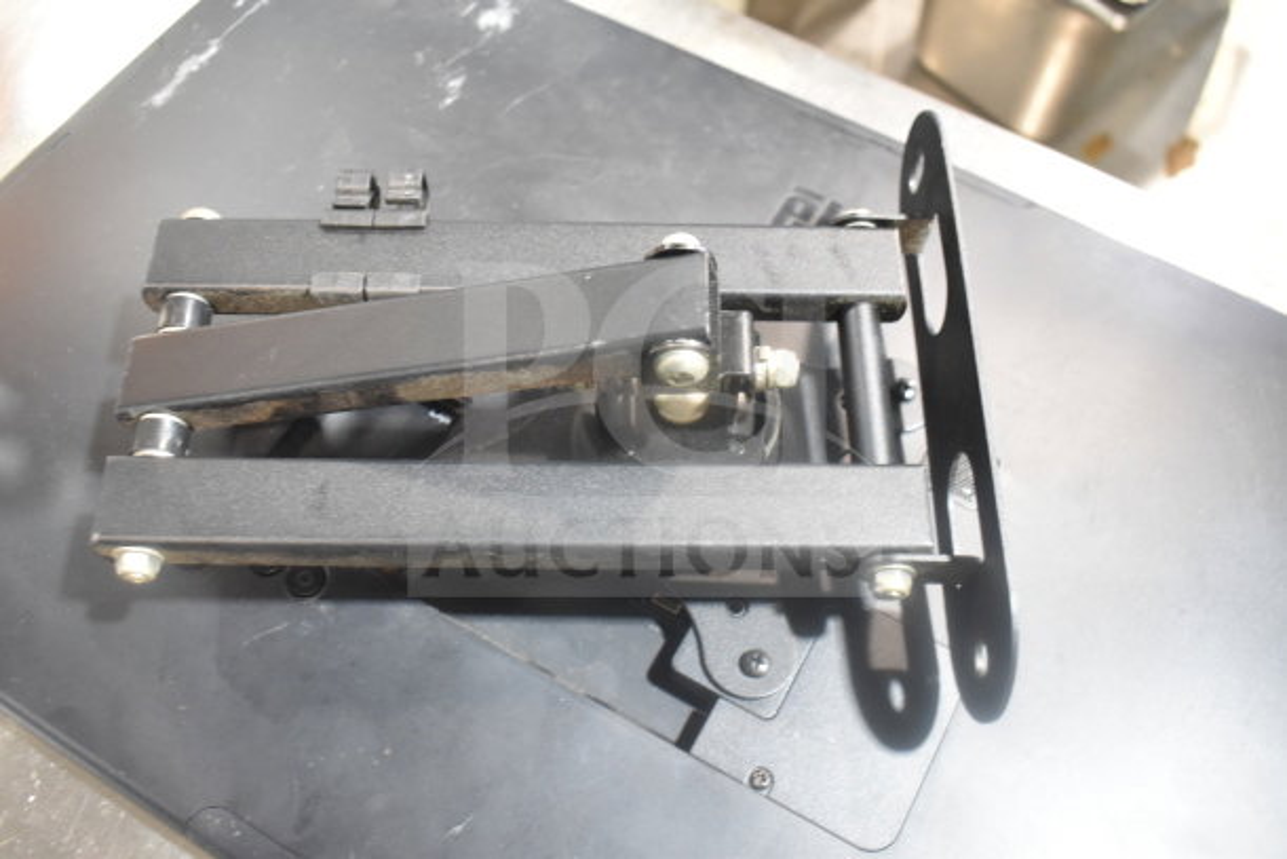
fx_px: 1234
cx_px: 644
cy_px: 430
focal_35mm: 34
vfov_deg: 38.4
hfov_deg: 55.1
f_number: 3.8
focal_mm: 23
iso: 1400
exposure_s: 1/40
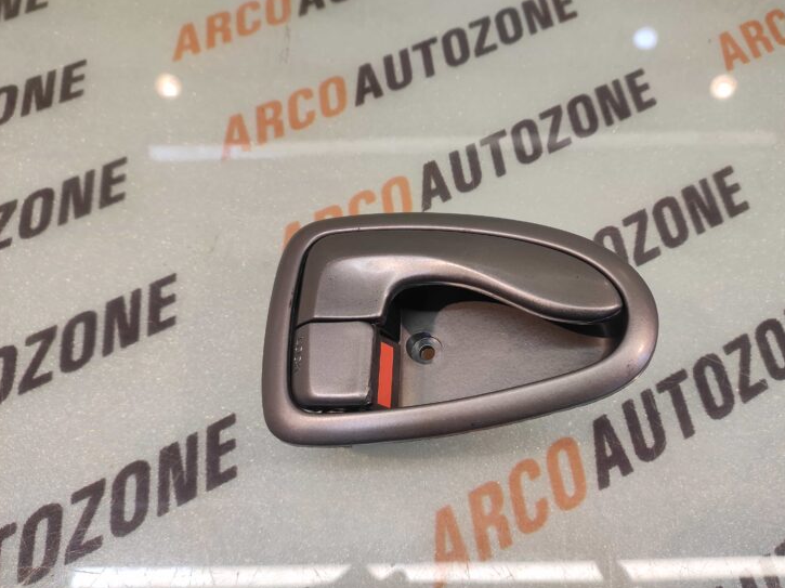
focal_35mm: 18
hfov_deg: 87.7
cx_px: 413
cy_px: 307
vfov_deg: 71.5
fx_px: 408
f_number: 1.79
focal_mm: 4.74
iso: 113
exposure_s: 1/33
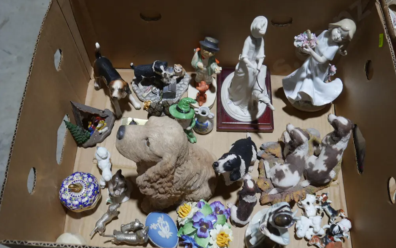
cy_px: 127
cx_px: 203
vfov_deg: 34.4
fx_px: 399
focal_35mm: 37
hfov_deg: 52.7
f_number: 4
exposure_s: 1/80
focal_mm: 17
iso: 200
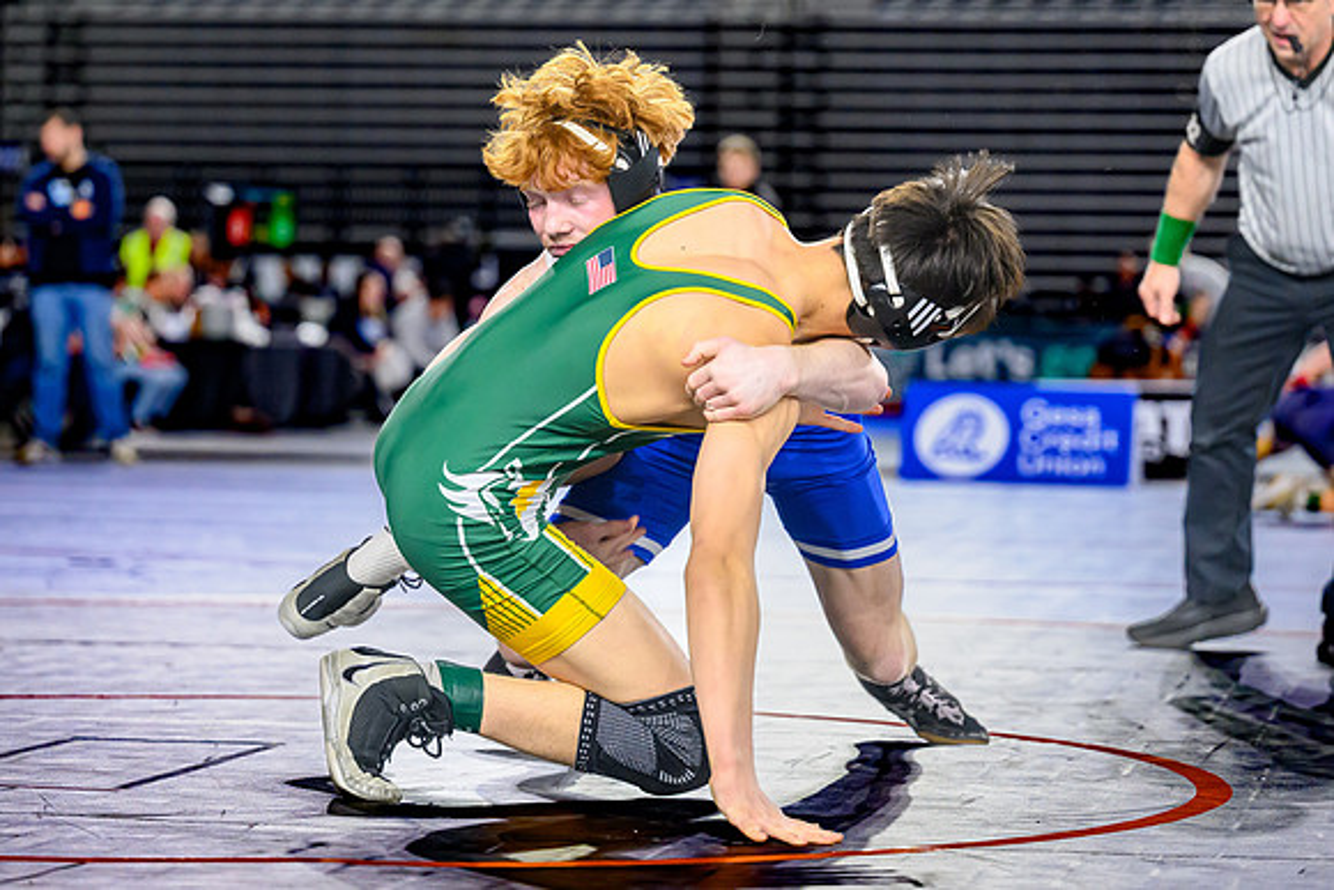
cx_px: 602
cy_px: 362
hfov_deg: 15.9
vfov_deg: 10.7
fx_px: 4764
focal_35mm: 129
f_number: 2.8
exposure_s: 1/800
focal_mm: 91
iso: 2500
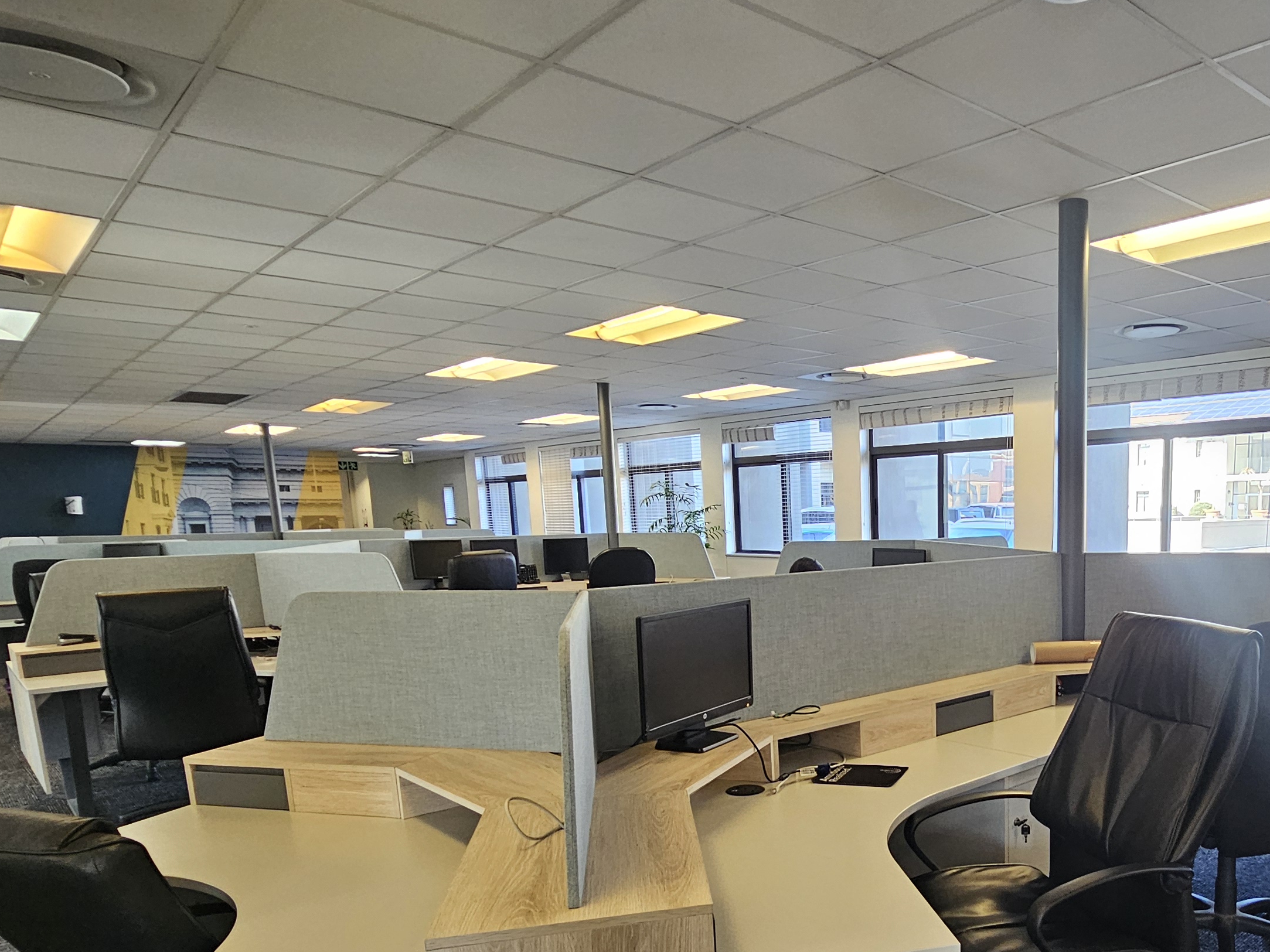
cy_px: 666
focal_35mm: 24
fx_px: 880
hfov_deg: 67.9
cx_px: 920
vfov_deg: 55.1
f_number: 2.2
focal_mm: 2.2
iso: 200
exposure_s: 1/50
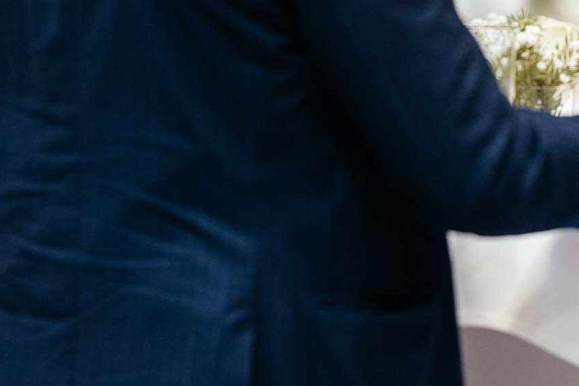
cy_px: 37
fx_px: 6576
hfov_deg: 5.0
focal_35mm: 409
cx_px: 552
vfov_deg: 3.4
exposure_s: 1/125
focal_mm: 135
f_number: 1.8
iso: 1000
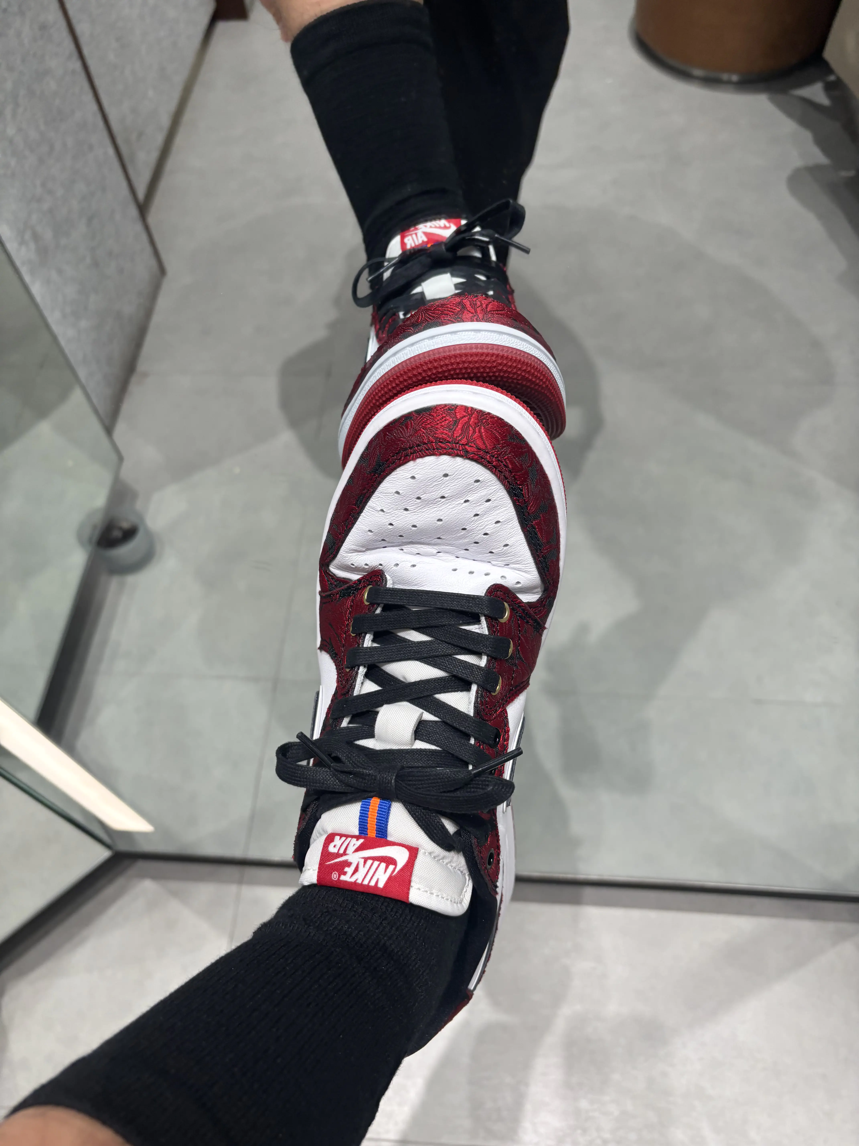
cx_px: 430
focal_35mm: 26
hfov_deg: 53.1
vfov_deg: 67.3
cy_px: 573
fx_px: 860
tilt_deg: -58.1
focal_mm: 5.96
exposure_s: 1/118
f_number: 1.6
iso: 100
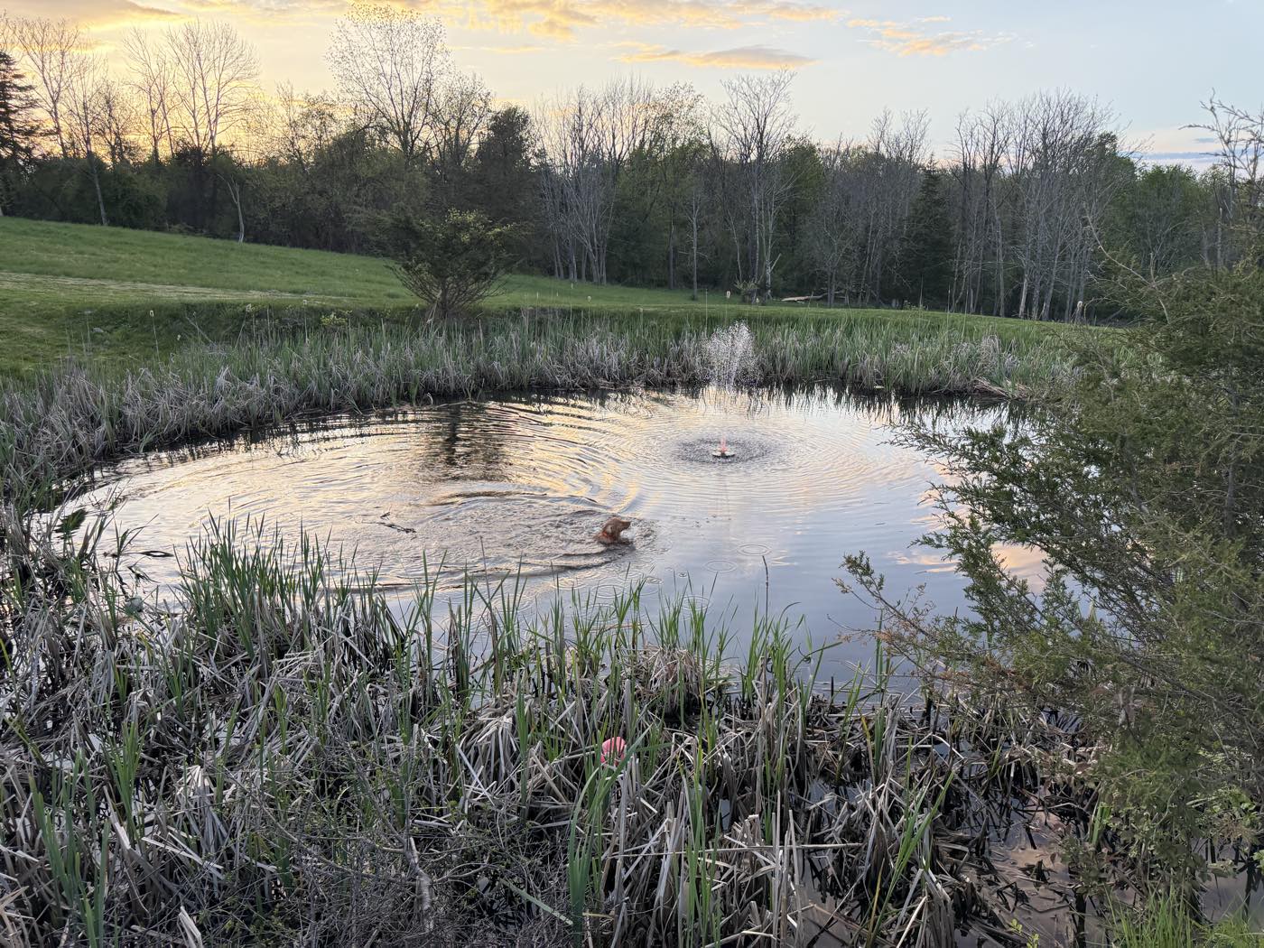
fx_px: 876
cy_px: 474
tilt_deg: -16.1
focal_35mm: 24
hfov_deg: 71.6
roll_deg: -0.9
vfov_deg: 56.8
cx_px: 632
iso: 100
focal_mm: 6.76
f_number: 1.78
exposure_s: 1/377
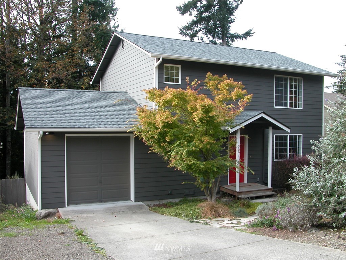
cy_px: 130
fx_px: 350
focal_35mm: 35
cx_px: 173
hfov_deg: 52.6
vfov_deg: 40.7
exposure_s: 1/103
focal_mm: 8.9
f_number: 4
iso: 100
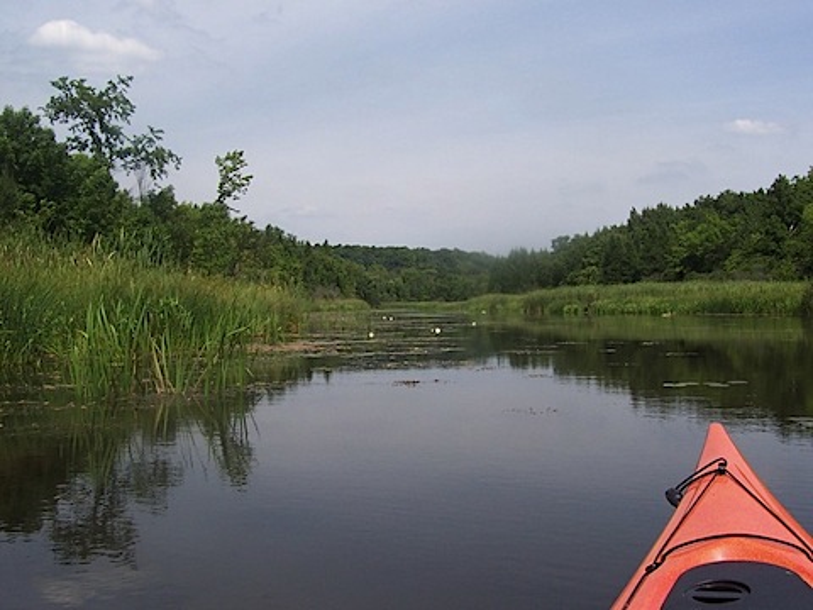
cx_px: 406
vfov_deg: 38.7
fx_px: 869
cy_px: 305
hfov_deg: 50.1
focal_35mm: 37
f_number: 5.6
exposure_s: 1/500
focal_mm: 5.6
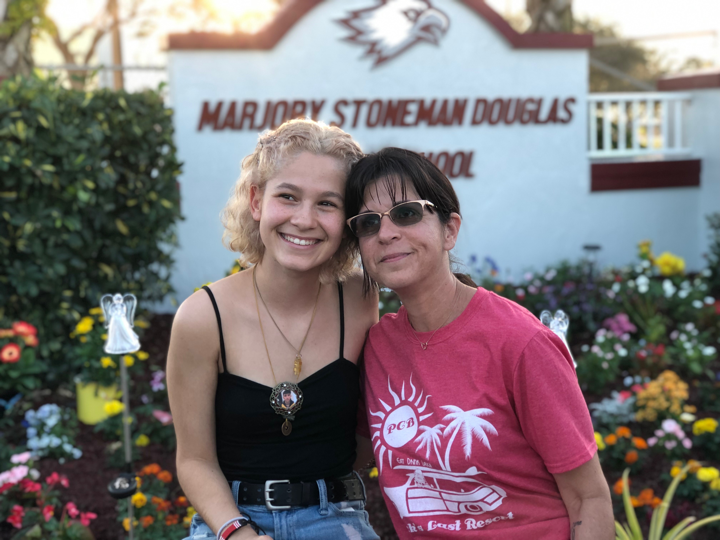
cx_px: 360
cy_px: 270
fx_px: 1186
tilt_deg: -7.1
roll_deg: +1.5
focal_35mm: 57
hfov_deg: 33.8
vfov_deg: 25.7
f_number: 2.8
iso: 20
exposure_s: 1/30
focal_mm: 6.6
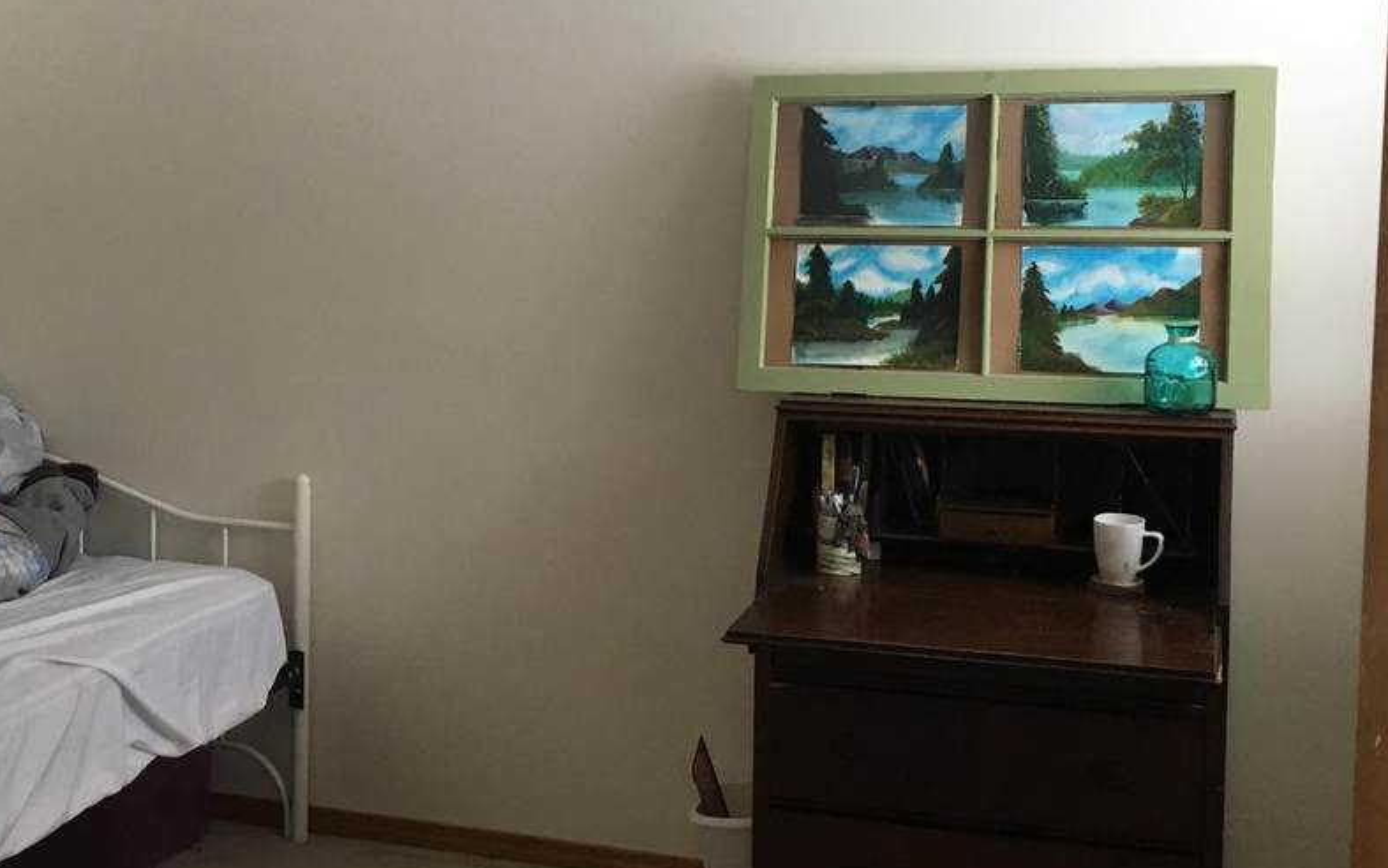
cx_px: 515
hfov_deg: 40.0
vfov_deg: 25.8
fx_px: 1892
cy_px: 330
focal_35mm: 50
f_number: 2.2
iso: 80
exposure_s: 1/30
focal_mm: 4.15
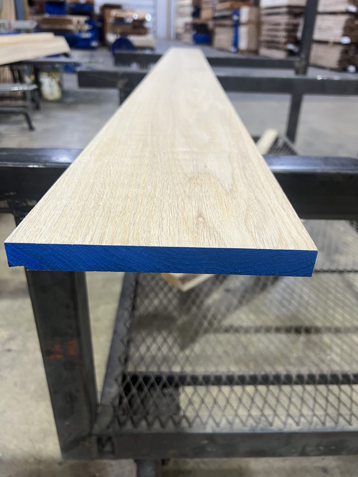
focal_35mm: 26
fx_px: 359
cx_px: 179
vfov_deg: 67.3
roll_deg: -2.9
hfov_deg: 53.1
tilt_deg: -28.4
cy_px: 238
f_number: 1.5
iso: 100
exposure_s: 1/60
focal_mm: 5.7
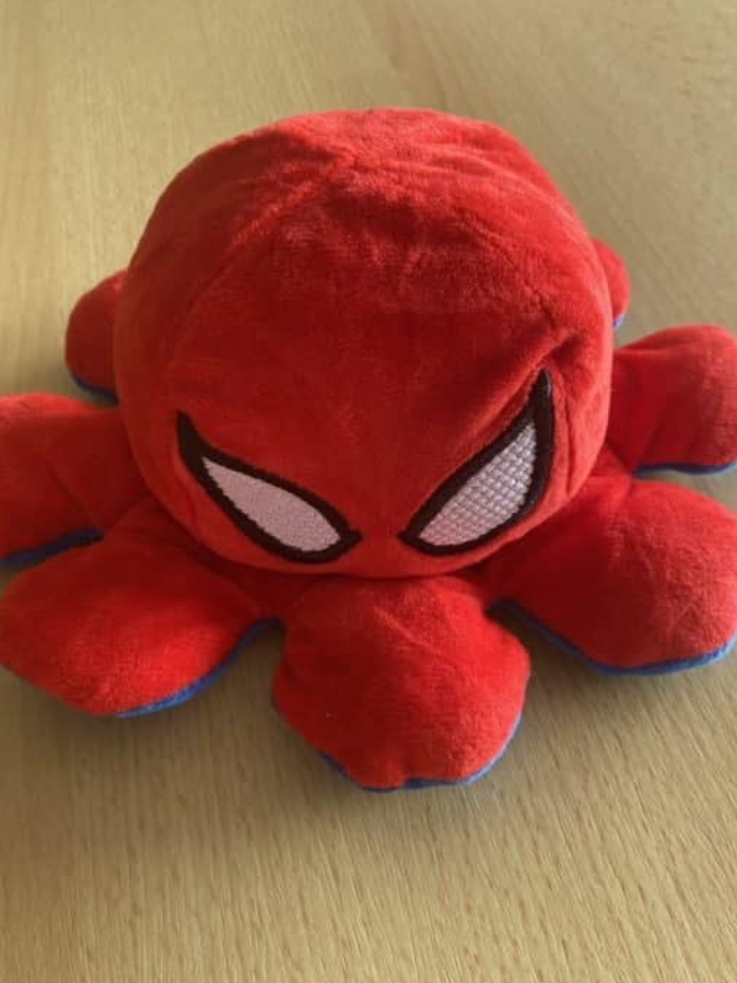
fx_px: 880
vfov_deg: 58.3
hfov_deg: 45.4
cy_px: 466
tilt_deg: -48.8
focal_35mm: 31
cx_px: 379
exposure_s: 1/121
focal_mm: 4.25
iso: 100
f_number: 1.8
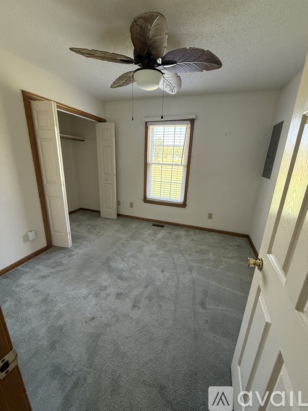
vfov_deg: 102.1
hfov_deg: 85.7
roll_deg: -2.5
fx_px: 166
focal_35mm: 14
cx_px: 154
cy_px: 206
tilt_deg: -17.4
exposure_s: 1/90
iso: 320
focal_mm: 2.22
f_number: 2.2
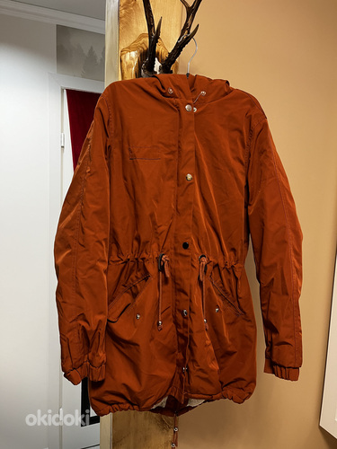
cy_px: 224
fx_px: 337
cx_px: 168
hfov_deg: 53.1
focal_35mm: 26
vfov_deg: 67.3
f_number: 1.6
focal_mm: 5.1
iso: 160
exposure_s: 1/50
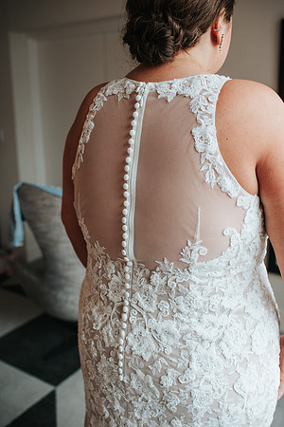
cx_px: 142
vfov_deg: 54.4
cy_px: 214
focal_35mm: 35
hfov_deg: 37.9
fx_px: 414
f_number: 3.2
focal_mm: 35
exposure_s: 1/200
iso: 400
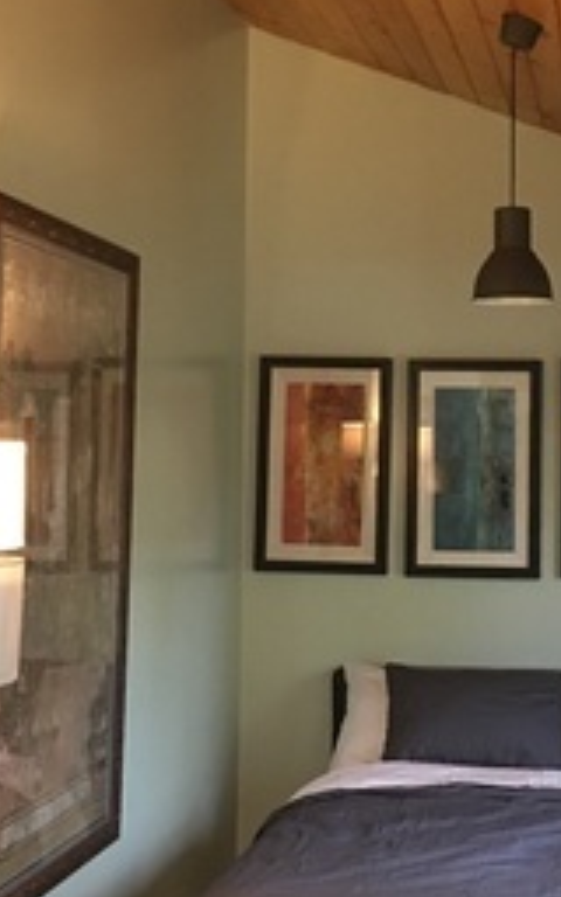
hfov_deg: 21.3
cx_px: 475
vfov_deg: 33.8
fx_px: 1468
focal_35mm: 60
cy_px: 322
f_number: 2.2
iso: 50
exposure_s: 1/4
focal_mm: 4.15
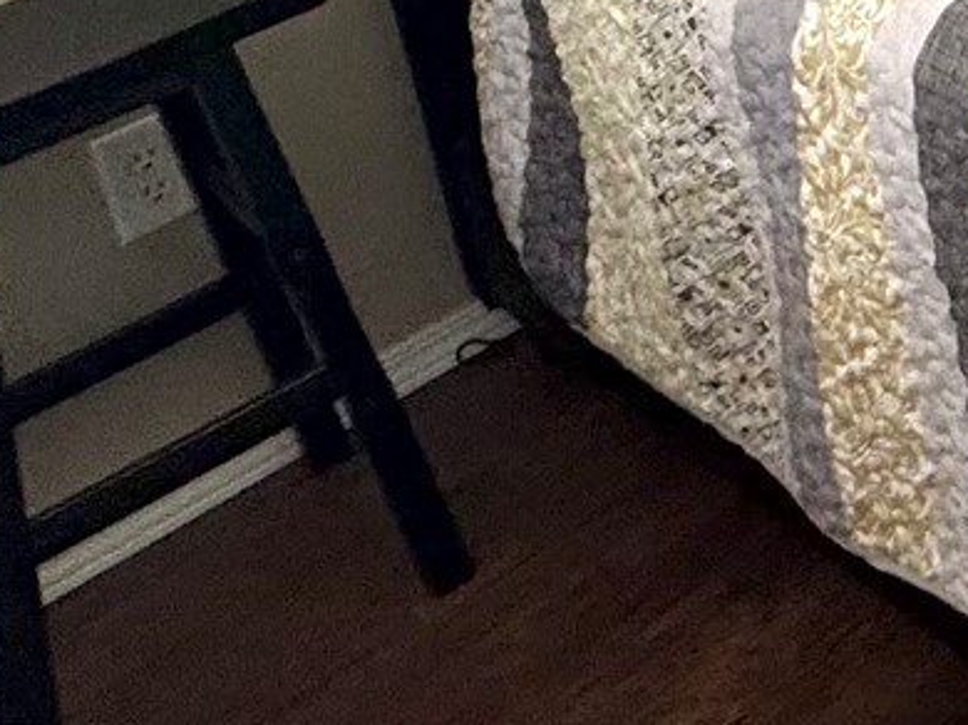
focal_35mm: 69
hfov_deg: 20.5
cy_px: -663
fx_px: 1928
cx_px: 1713
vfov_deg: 16.8
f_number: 2.2
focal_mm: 2.22
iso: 160
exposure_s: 1/60
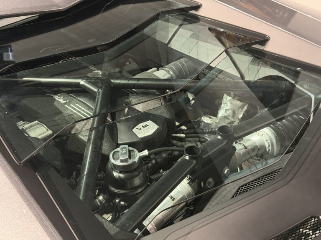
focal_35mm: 48
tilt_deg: -34.2
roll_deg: +1.3
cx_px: 160
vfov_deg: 30.3
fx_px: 445
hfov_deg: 39.7
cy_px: 120
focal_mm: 6.76
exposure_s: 1/30
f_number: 1.78
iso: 640
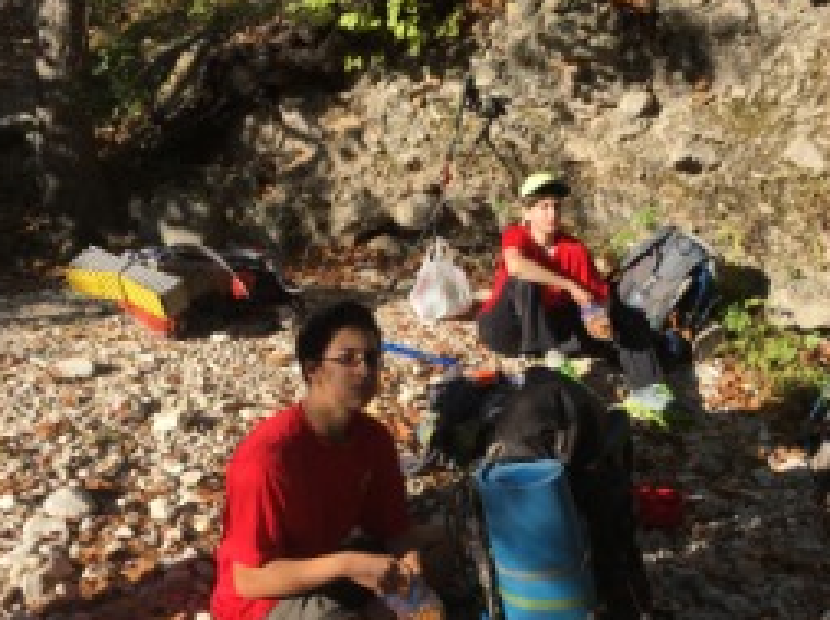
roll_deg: +2.8
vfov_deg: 34.2
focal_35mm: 42
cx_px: 466
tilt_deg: -19.3
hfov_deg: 44.8
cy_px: 367
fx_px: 1006
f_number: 2.2
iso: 25
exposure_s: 1/950
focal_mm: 4.15
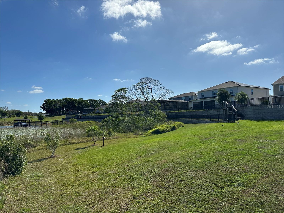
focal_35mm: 24
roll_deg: +1.0
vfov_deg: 56.8
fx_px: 197
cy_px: 106
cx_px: 142
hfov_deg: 71.6
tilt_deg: +2.7
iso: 80
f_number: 1.78
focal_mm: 6.86
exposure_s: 1/8929
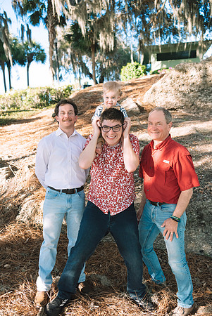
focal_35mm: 36
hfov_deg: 37.0
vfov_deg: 53.1
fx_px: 317
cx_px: 106
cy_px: 158
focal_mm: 36
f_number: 3.5
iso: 1250
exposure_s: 1/2000
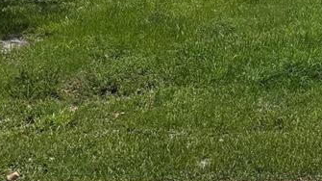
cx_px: 482
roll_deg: -0.7
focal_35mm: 80
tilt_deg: +1.3
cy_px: -105
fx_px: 683
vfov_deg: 14.0
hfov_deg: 22.0
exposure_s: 1/7937
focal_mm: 6.76
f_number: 1.78
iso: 80
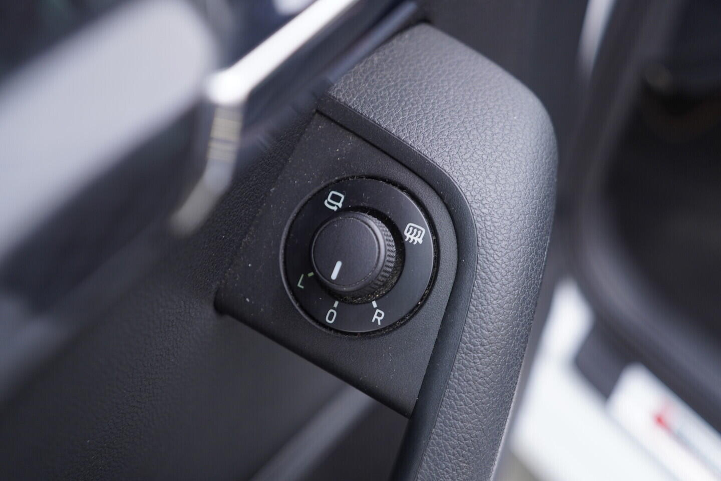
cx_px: 360
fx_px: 721
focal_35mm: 36
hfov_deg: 53.1
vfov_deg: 36.9
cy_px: 240
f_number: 2.8
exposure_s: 1/40
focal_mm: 24
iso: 200
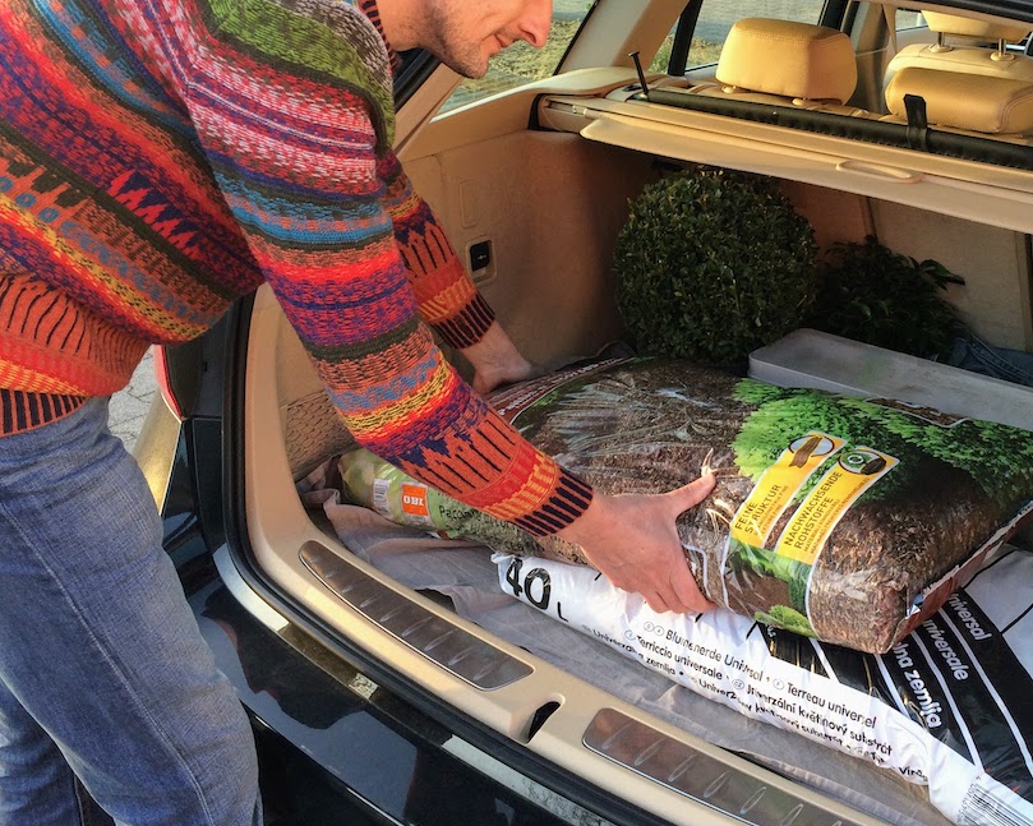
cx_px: 674
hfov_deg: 43.3
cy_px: 280
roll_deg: -0.1
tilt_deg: -22.9
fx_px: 1284
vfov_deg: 35.3
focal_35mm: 42
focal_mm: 4.15
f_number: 2.2
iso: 50
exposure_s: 1/100
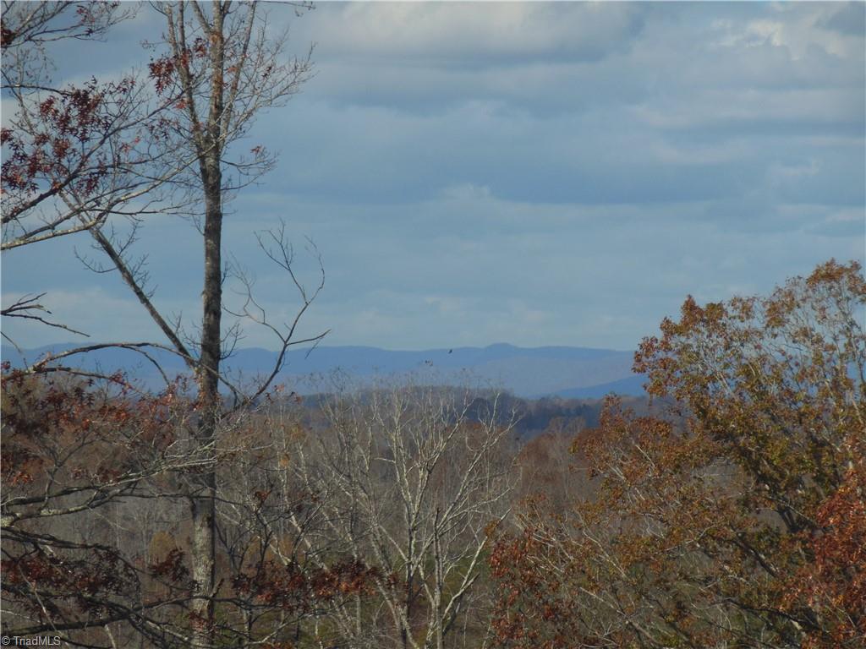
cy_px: 324
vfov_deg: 5.9
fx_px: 6254
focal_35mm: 250
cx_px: 433
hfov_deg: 7.9
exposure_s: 1/800
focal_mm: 45
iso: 125
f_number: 5.8
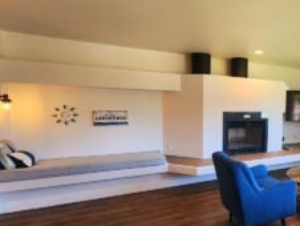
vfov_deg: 58.9
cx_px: 255
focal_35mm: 23
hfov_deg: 64.7
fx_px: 200
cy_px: 124
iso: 100
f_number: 2.2
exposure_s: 1/60.2
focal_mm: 2.2
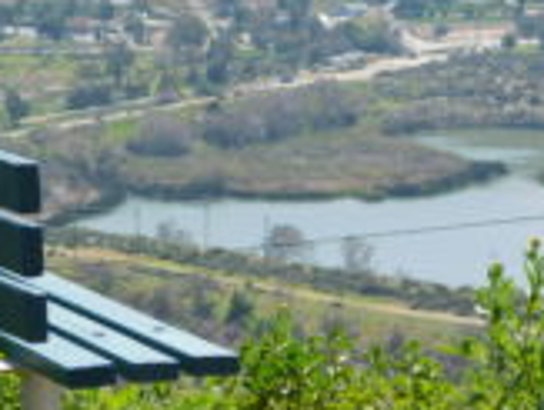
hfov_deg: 10.1
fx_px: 3071
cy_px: 162
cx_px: 257
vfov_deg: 7.6
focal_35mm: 195
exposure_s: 1/500
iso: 125
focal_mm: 16.1
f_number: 4.5
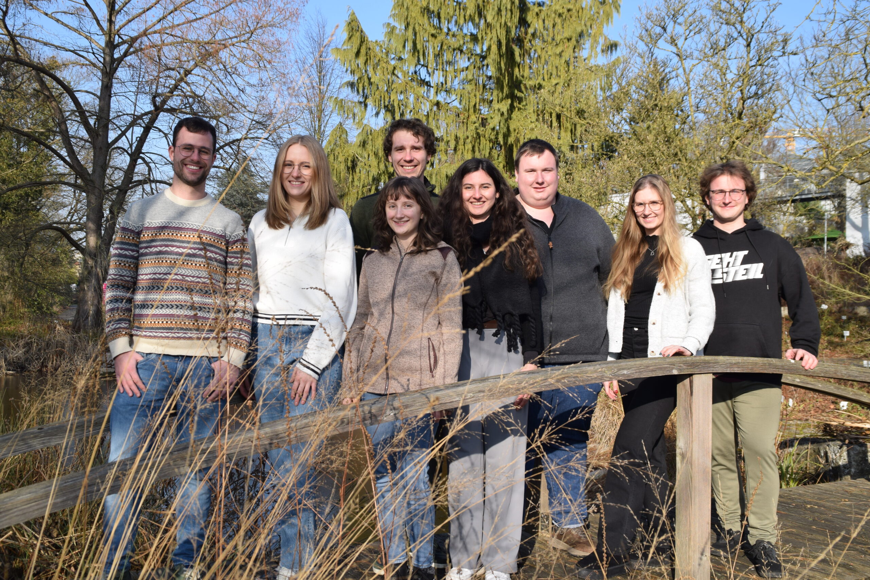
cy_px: 290
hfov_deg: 51.3
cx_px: 435
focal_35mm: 38
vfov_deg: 35.5
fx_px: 906
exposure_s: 1/320
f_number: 9
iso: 200
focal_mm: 25
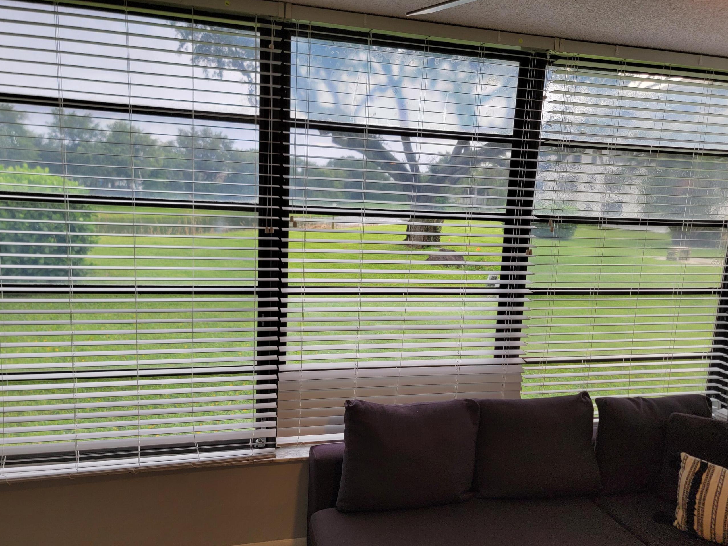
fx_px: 568
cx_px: 365
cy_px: 298
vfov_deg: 51.3
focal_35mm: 27
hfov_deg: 65.3
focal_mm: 6.7
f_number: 1.8
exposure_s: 1/120
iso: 40
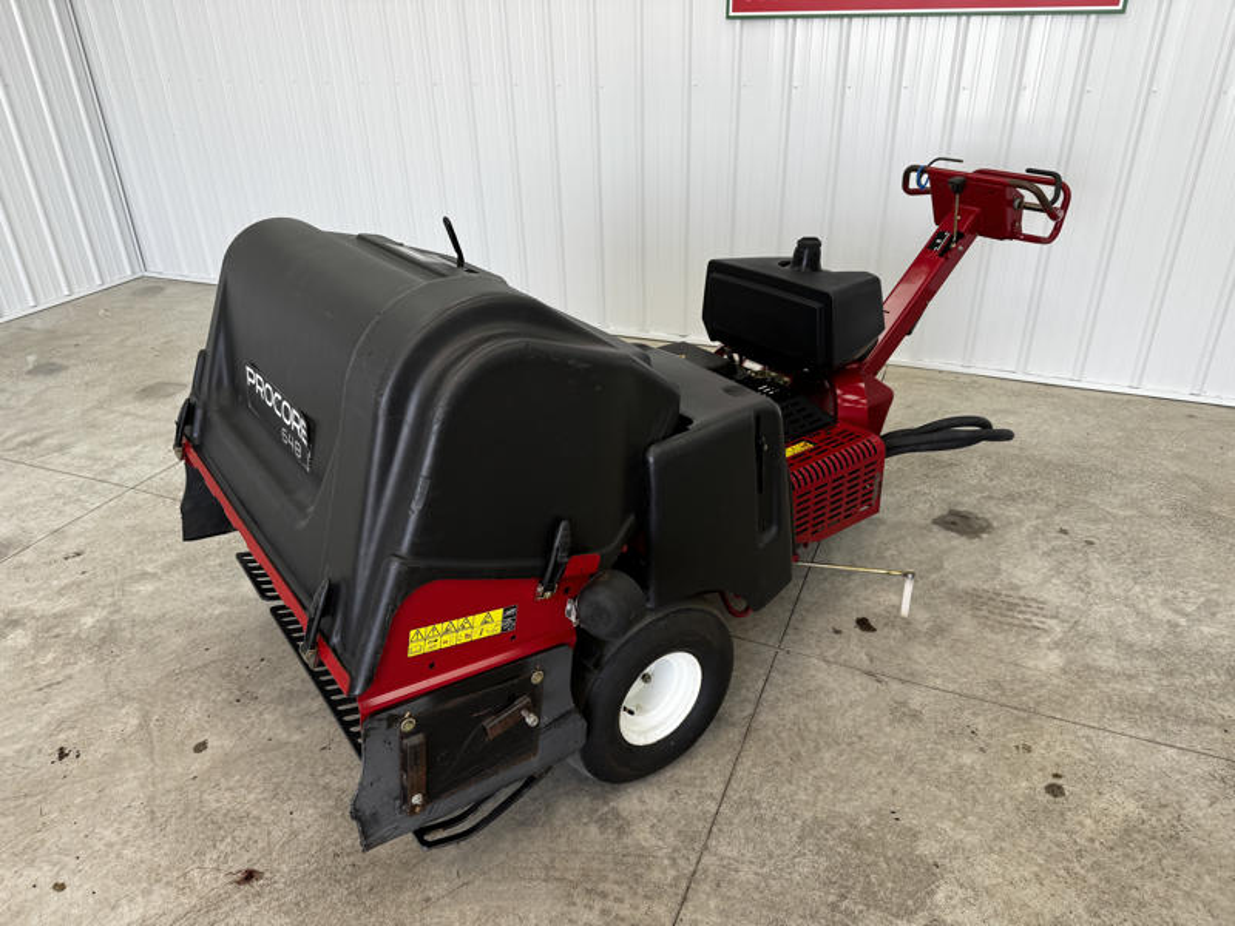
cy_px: 463
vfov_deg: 56.8
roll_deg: +1.1
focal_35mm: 24
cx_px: 618
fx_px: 856
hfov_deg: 71.6
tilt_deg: -28.4
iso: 50
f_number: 1.78
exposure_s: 1/139
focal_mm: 6.76
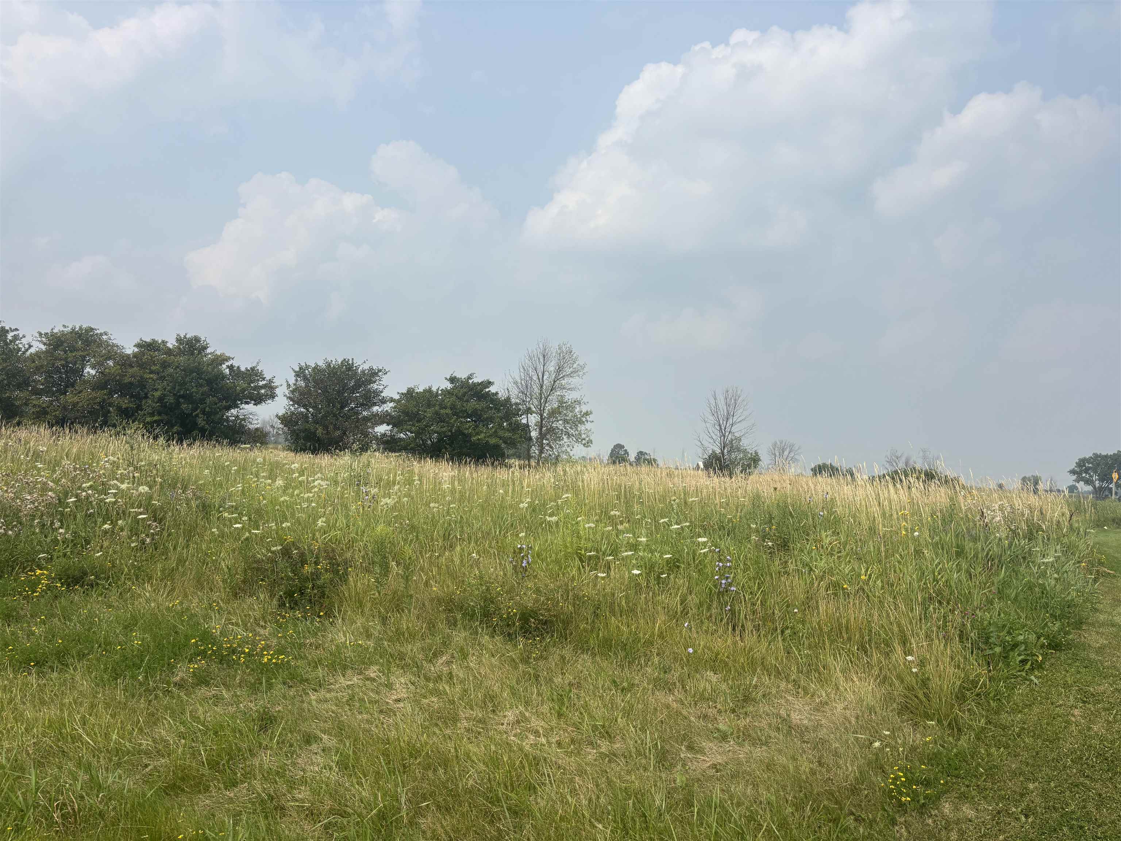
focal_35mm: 26
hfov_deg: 67.3
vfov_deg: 53.1
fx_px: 842
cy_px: 420
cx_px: 560
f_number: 1.6
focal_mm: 5.96
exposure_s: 1/5952
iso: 50
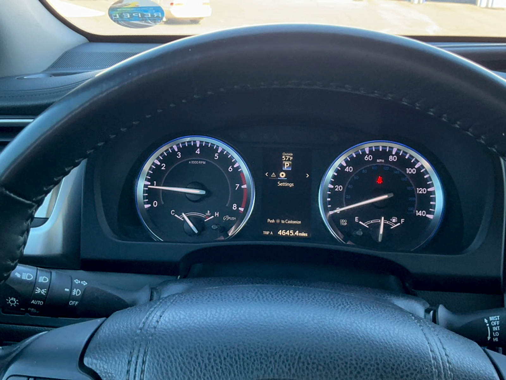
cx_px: 253
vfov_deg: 46.8
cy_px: 190
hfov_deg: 60.0
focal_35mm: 30
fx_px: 439
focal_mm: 3
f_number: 1.8
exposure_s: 1/120
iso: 100
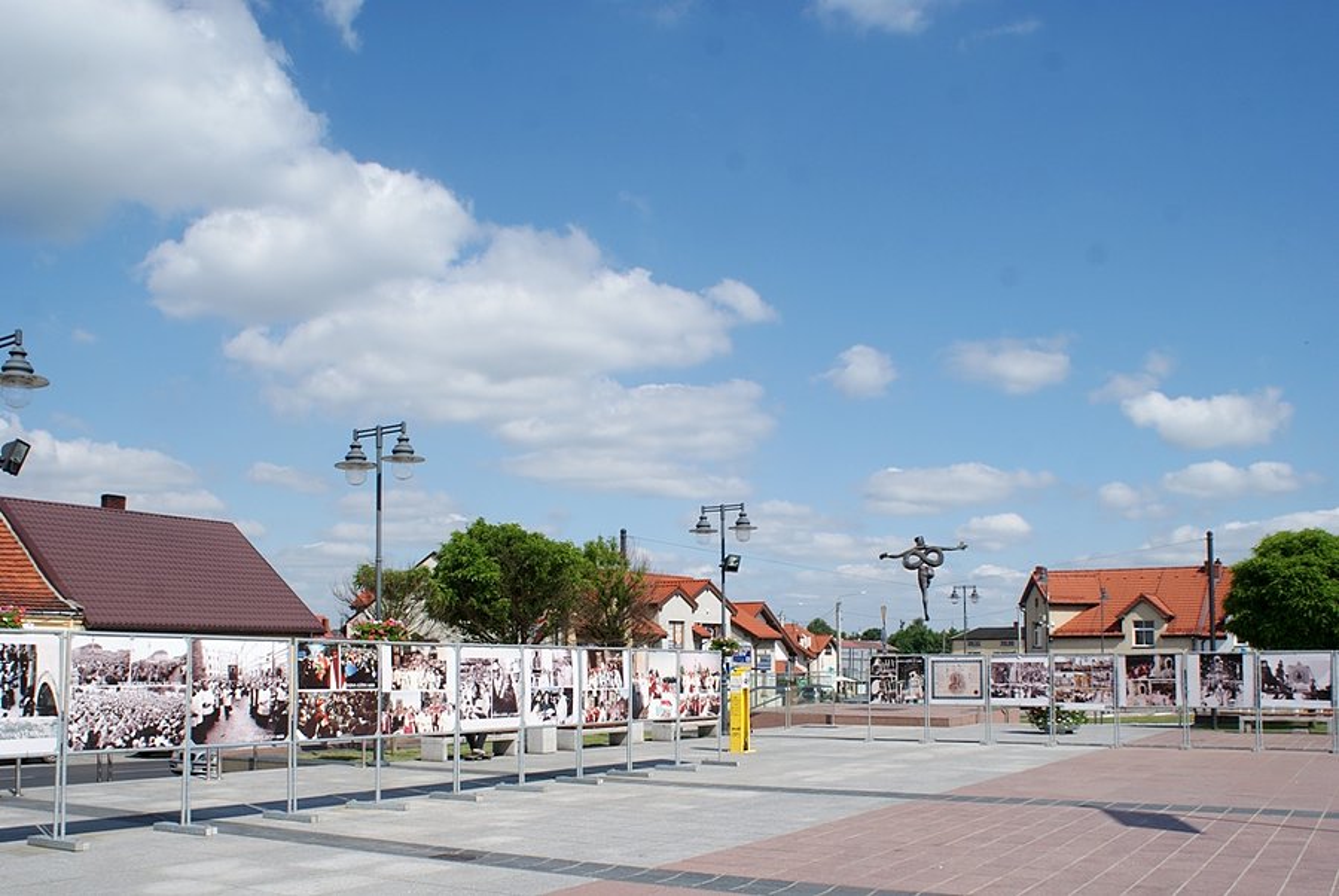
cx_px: 670
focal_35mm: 33
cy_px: 448
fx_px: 1229
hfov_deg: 57.2
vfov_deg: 40.1
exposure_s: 1/250
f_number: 10
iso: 100
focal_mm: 22
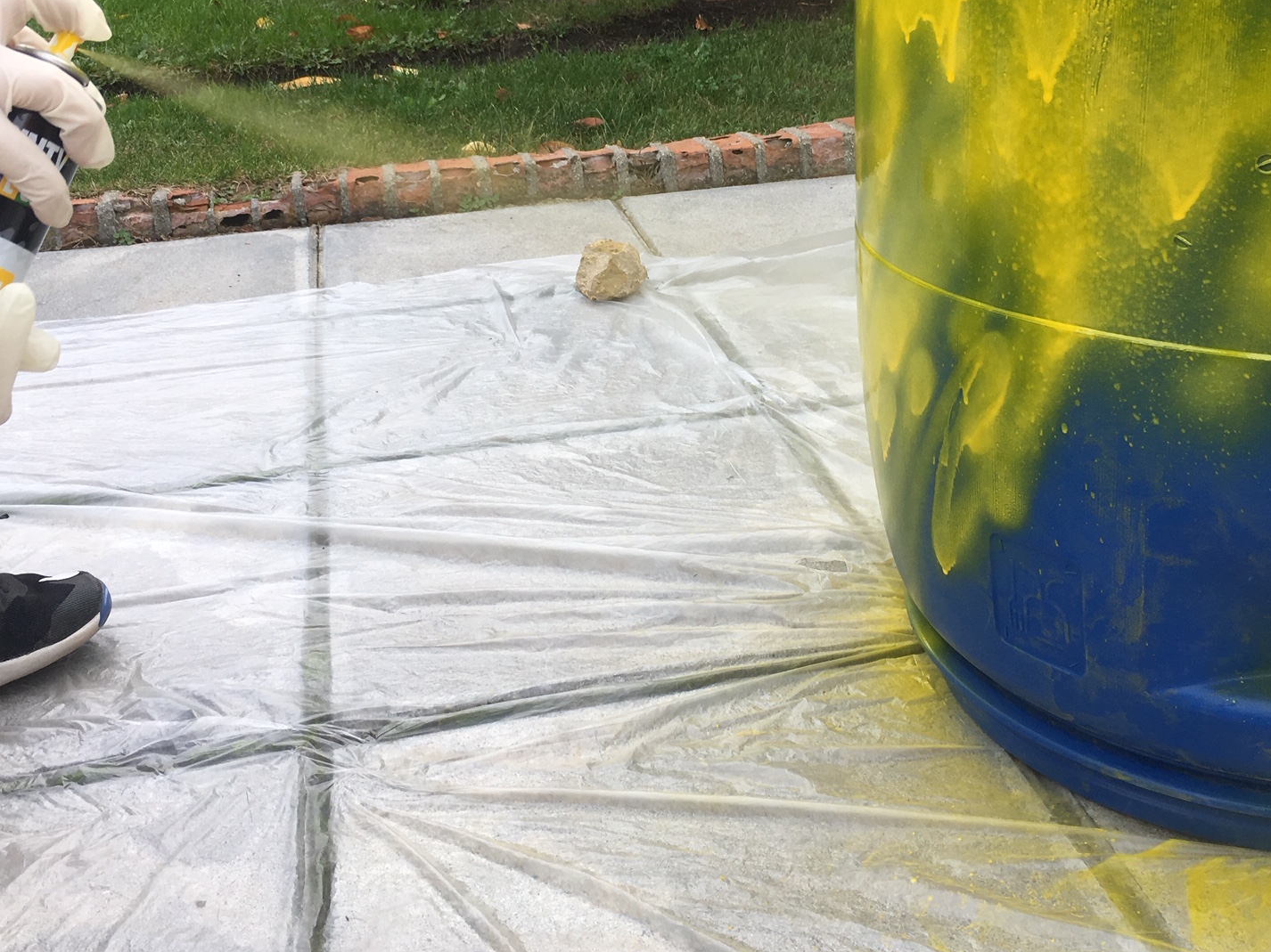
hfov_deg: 45.8
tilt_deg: -19.2
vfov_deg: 34.8
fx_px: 1505
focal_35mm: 41
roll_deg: +3.4
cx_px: 670
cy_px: 330
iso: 25
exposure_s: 1/255
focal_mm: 4.15
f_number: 2.2
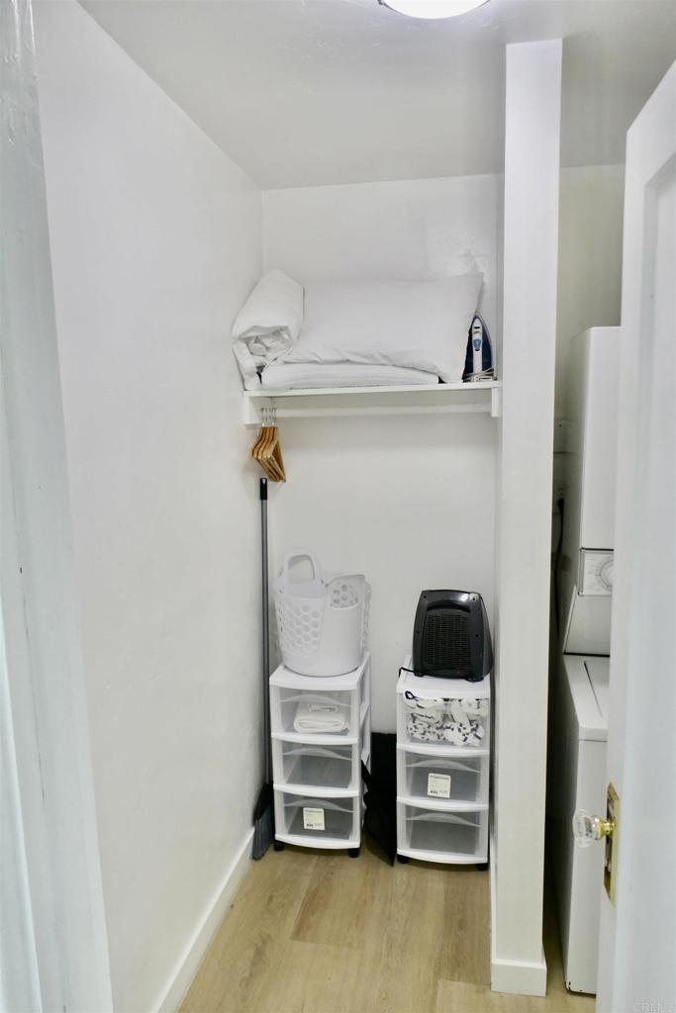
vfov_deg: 71.5
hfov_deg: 51.3
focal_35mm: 25
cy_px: 506
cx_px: 338
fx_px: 704
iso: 400
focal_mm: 9.12
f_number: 2.8
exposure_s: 1/125
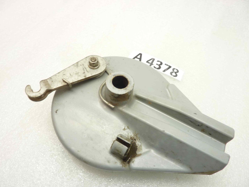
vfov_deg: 54.9
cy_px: 94
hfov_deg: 69.4
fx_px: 180
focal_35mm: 25
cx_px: 124
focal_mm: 4.1
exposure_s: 1/10
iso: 80
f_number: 3.3
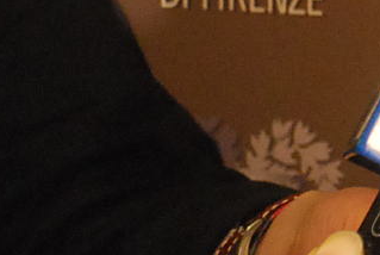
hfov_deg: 3.8
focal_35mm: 528
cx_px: 1102
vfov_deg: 2.6
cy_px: -459
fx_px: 5584
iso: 1600
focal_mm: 58
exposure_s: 1/30
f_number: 5.3
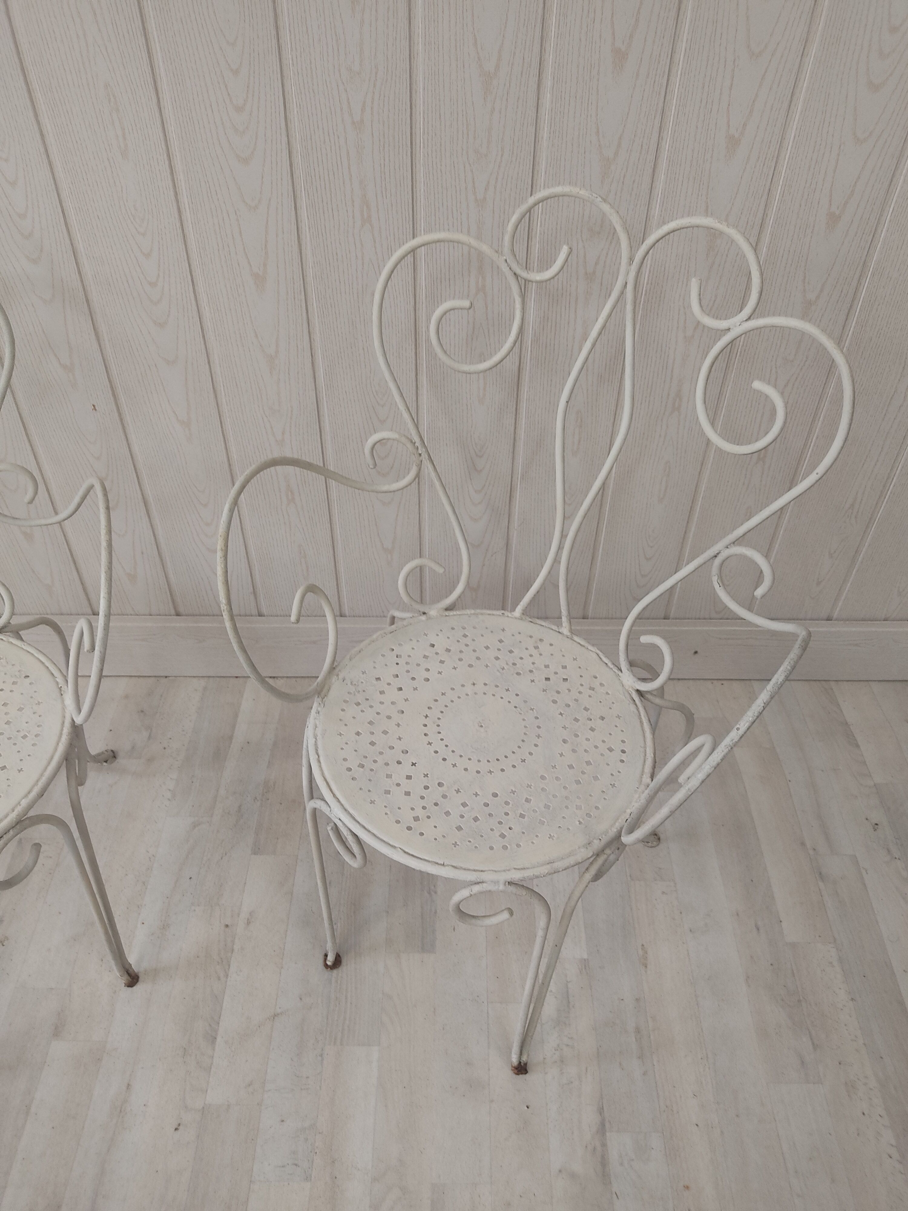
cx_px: 454
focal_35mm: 26
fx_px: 909
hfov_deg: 53.1
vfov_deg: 67.3
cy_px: 606
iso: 260
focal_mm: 4.74
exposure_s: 1/33
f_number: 1.79
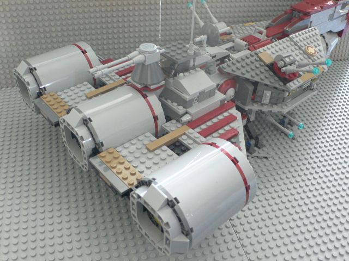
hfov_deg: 54.0
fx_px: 343
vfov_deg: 41.8
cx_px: 174
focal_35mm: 34
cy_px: 130
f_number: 2.8
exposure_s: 1/20
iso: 200
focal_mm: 6.3
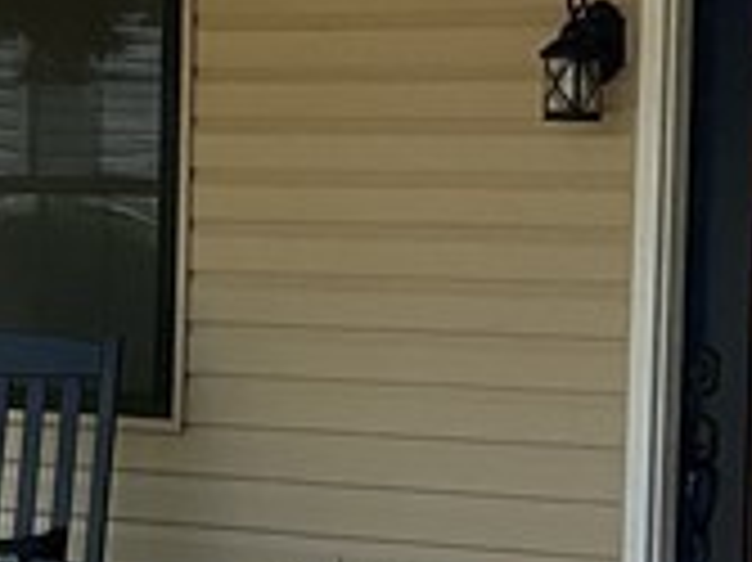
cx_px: 594
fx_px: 3864
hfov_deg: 11.1
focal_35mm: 178
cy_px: 414
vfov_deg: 8.3
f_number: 1.8
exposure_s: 1/944
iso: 16
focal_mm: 3
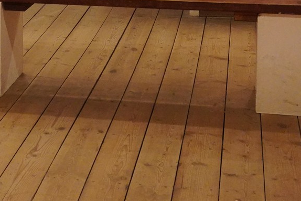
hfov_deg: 20.0
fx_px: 845
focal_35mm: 101
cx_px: 70
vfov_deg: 12.8
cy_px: -110
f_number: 7.1
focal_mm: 29
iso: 8000
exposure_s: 1/100
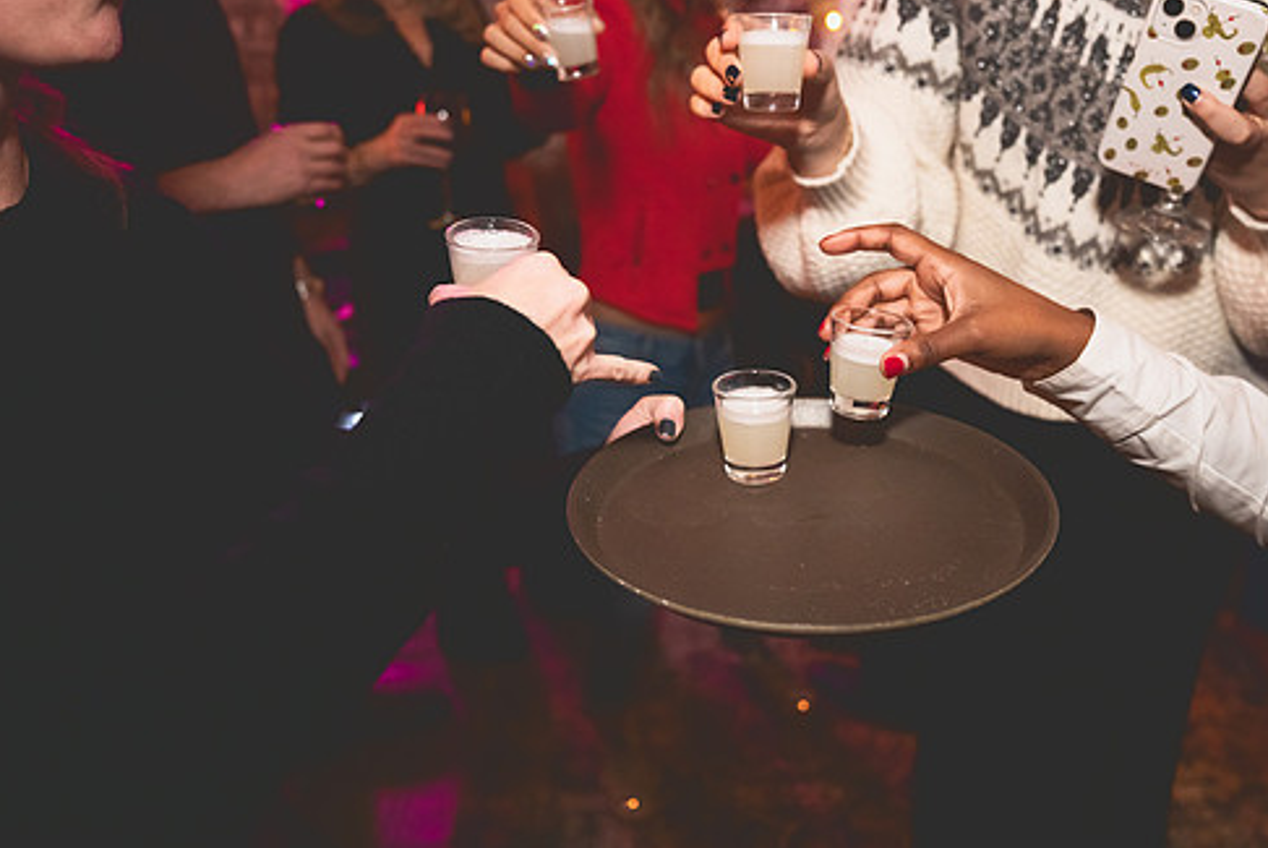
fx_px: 1022
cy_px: 463
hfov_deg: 63.3
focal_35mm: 29
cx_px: 733
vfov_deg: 45.0
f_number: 2.8
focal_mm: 24
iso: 3200
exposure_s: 1/100
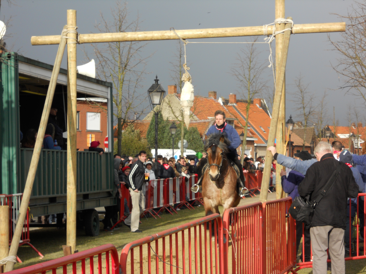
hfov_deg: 21.3
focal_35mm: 92
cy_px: 137
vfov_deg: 16.1
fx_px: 973
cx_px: 183
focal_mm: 16.5
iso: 80
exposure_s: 1/320
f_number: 5.4
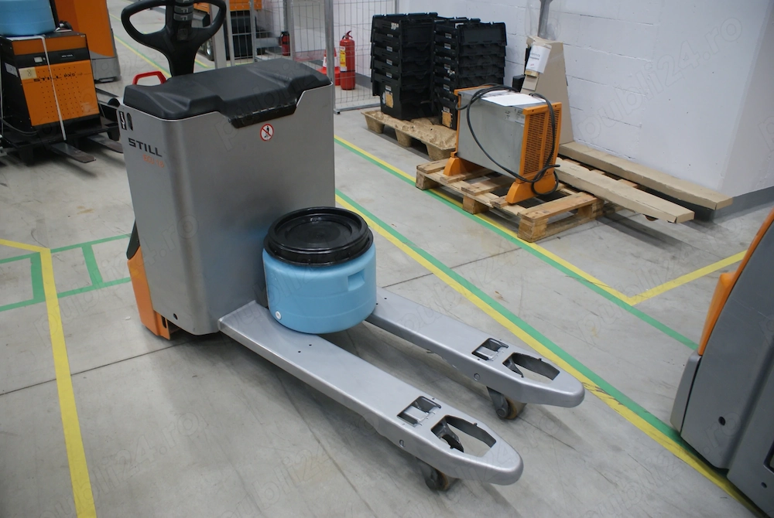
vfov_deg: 48.1
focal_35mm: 27
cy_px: 259
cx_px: 387
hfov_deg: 67.3
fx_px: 581
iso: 400
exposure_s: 1/30
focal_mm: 18
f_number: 3.5
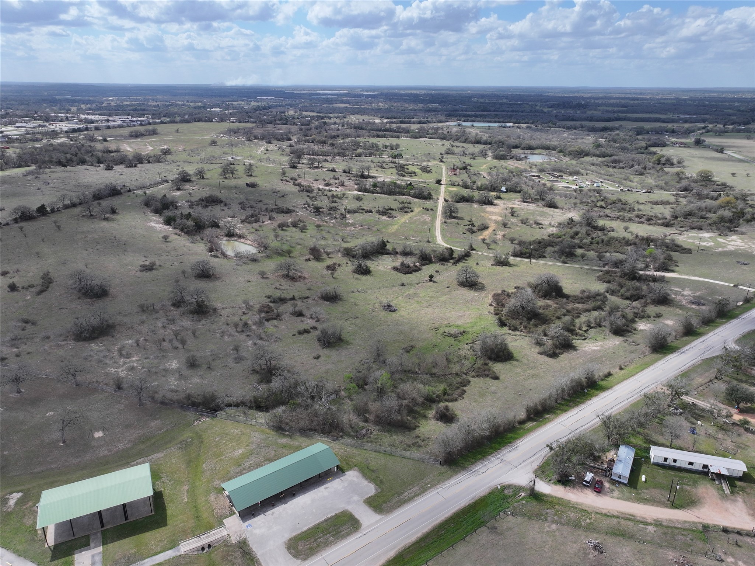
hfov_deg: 71.6
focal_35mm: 24
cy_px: 283
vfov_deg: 56.8
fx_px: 523
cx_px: 378
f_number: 2.8
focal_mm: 12.29
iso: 140
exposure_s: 1/2500
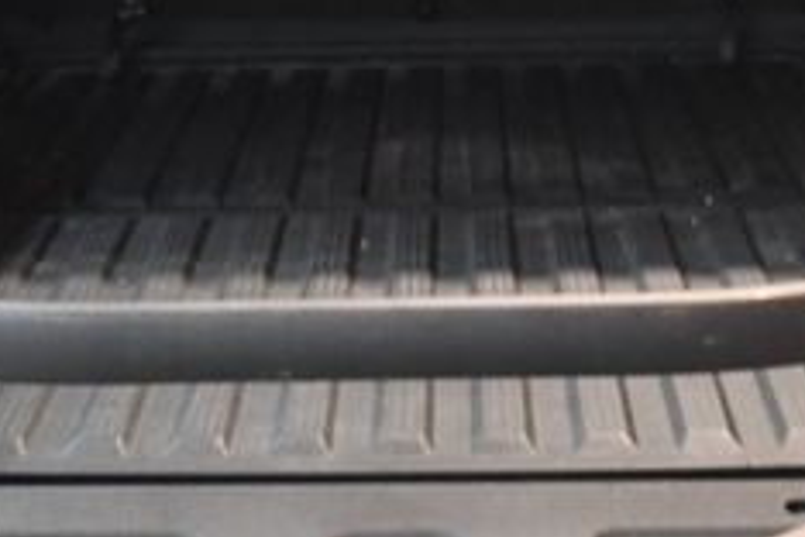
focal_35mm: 93
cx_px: 416
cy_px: 251
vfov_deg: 14.7
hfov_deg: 21.9
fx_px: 2079
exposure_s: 1/80
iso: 3200
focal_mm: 23
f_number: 3.8
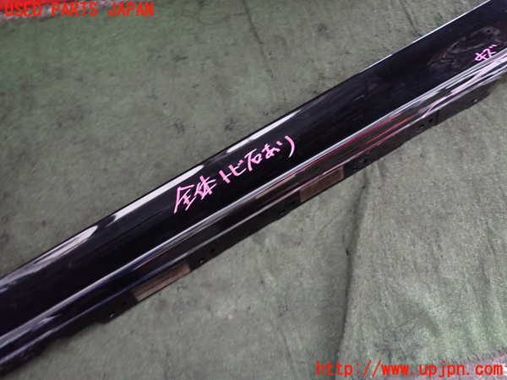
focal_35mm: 25
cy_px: 190
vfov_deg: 54.9
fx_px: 366
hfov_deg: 69.4
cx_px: 254
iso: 640
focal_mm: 4.5
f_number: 2
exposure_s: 1/30
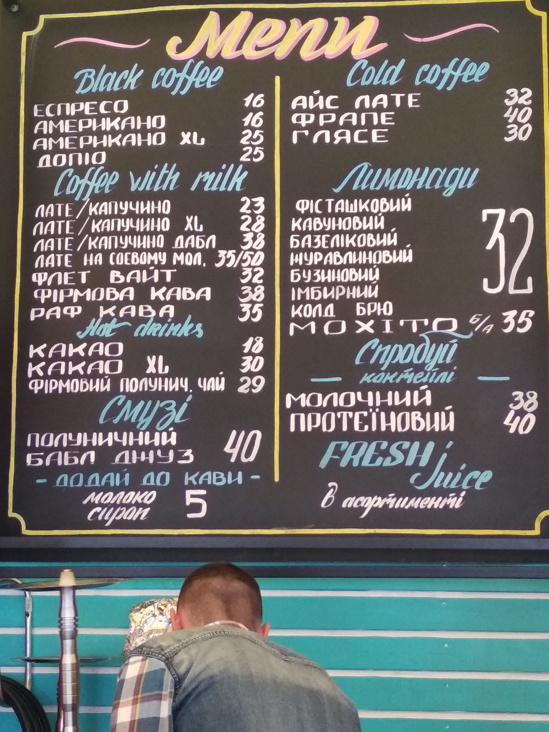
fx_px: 550
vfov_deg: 67.3
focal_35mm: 26
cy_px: 366
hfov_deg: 53.1
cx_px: 274
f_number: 2.2
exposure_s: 1/40
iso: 400
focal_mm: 3.81
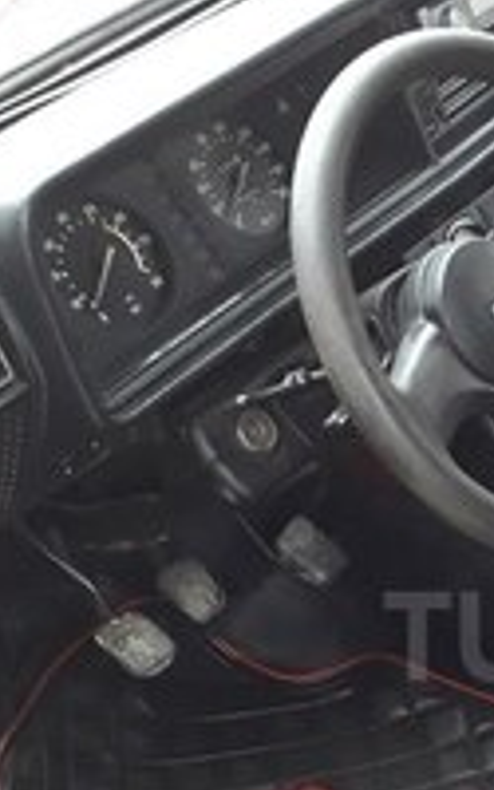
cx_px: 688
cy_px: 636
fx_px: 1529
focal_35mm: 71
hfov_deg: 17.0
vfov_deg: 28.3
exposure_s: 1/33
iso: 200
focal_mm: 3.6
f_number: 1.9
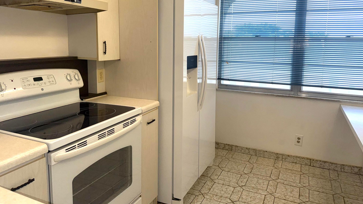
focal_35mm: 27
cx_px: 177
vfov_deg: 42.3
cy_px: 68
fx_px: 260
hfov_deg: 69.8
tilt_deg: -6.0
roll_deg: -0.7
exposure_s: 1/229
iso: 64
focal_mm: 6.76
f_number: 1.78
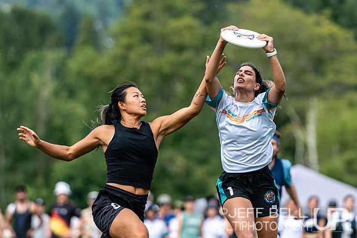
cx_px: 217
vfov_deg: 2.9
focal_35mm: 475
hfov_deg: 4.3
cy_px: 98
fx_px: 4716
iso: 220
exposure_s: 1/2000
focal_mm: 200
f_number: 3.2
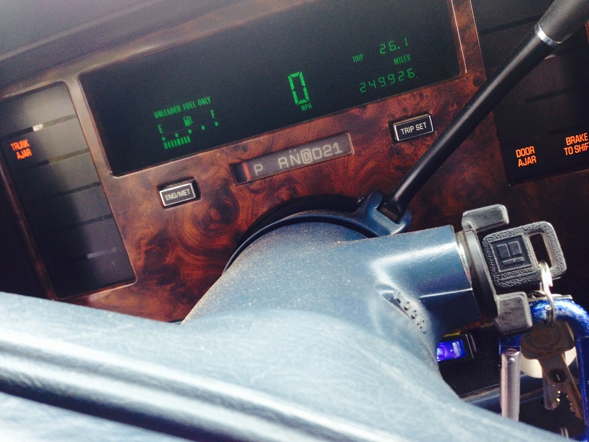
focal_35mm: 33
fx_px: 561
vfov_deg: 42.9
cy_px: 221
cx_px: 294
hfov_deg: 55.4
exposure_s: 1/40
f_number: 2.4
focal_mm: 4.12
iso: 64
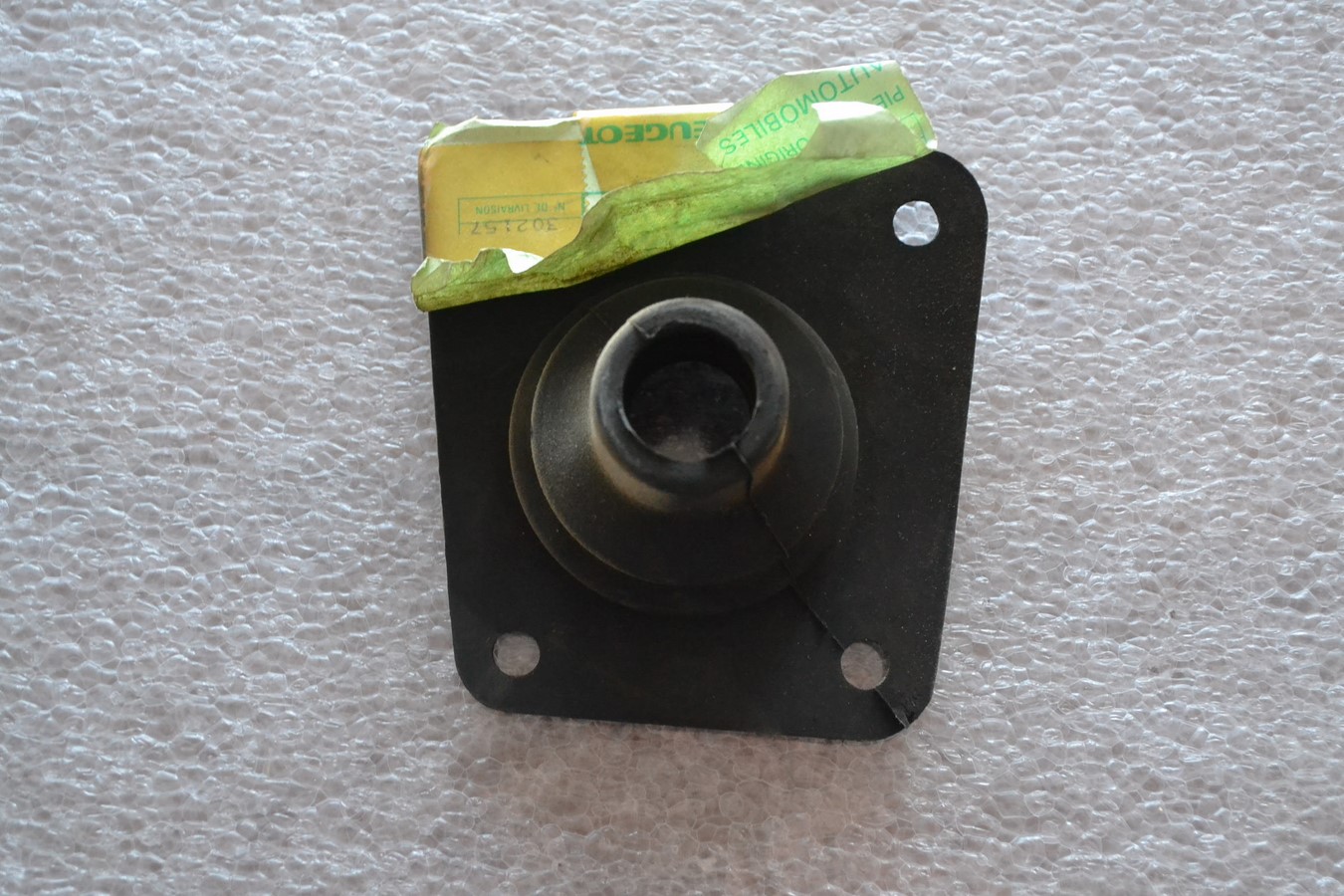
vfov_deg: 25.1
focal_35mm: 54
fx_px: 2016
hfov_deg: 36.9
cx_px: 672
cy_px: 448
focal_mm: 36
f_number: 5
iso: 3200
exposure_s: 1/40
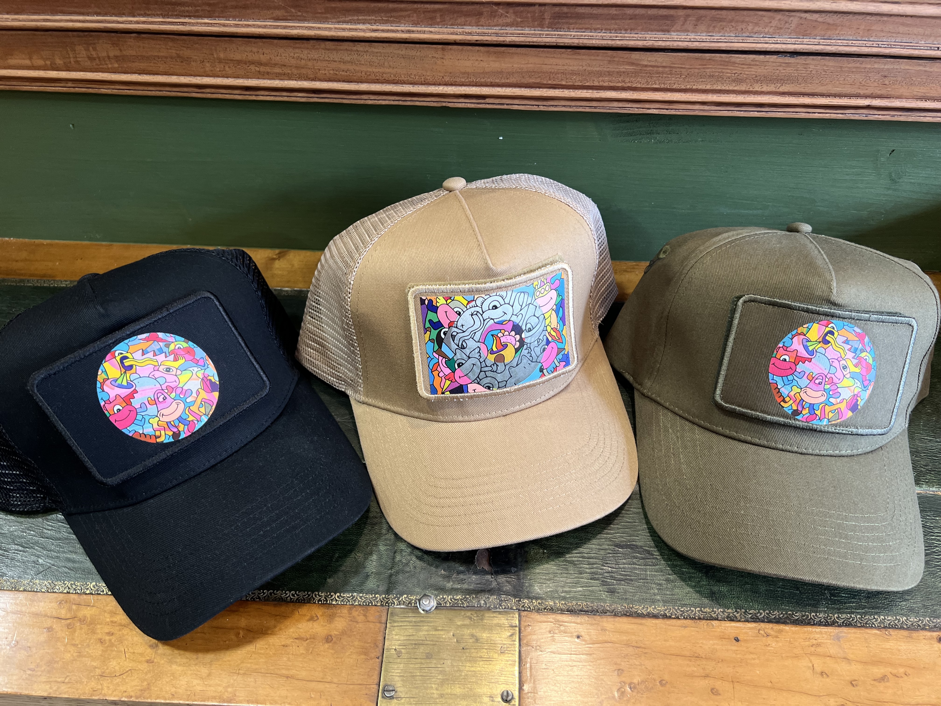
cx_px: 470
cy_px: 353
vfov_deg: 53.1
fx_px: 707
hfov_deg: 67.3
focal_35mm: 26
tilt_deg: -51.2
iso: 80
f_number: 1.5
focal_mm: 5.7
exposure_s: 1/50
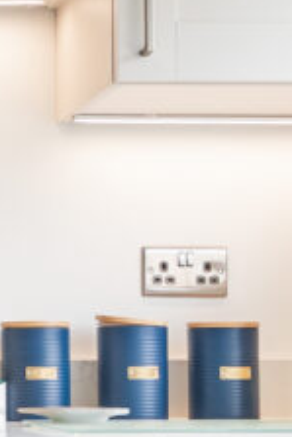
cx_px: -244
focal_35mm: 110
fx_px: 1336
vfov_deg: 18.5
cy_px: 163
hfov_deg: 11.5
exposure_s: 1/25
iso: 640
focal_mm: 16
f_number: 2.8
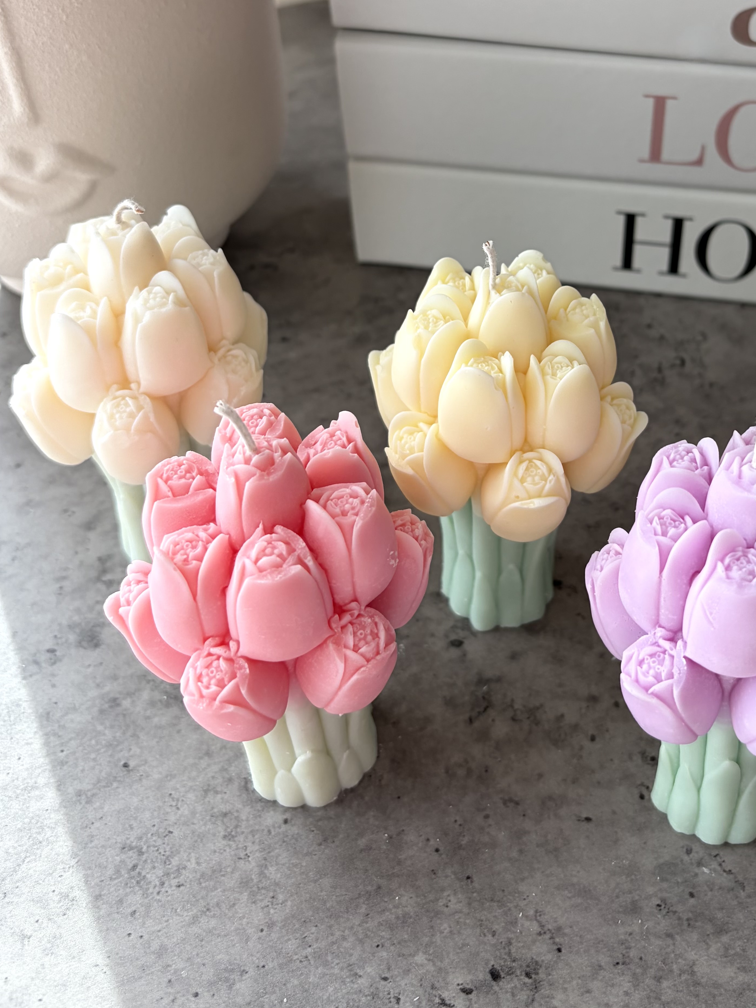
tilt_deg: -39.2
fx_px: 1165
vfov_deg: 45.7
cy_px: 295
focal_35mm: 40
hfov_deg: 35.4
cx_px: 537
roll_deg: -0.9
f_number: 1.6
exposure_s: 1/277
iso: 40
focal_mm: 5.96
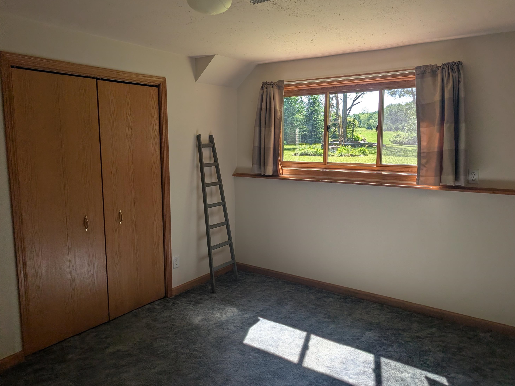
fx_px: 372
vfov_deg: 54.9
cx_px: 260
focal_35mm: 25
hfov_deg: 69.4
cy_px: 188
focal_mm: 6.9
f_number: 1.68
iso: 25
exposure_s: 1/226
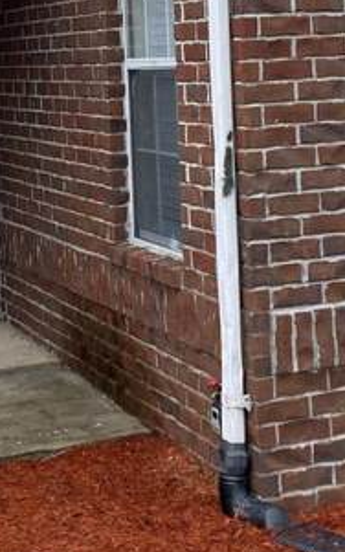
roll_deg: +2.5
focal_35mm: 88
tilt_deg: +3.9
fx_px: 1324
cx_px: 127
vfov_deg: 22.6
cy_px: -13
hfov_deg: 14.8
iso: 32
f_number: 1.8
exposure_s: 1/1504
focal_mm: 4.25
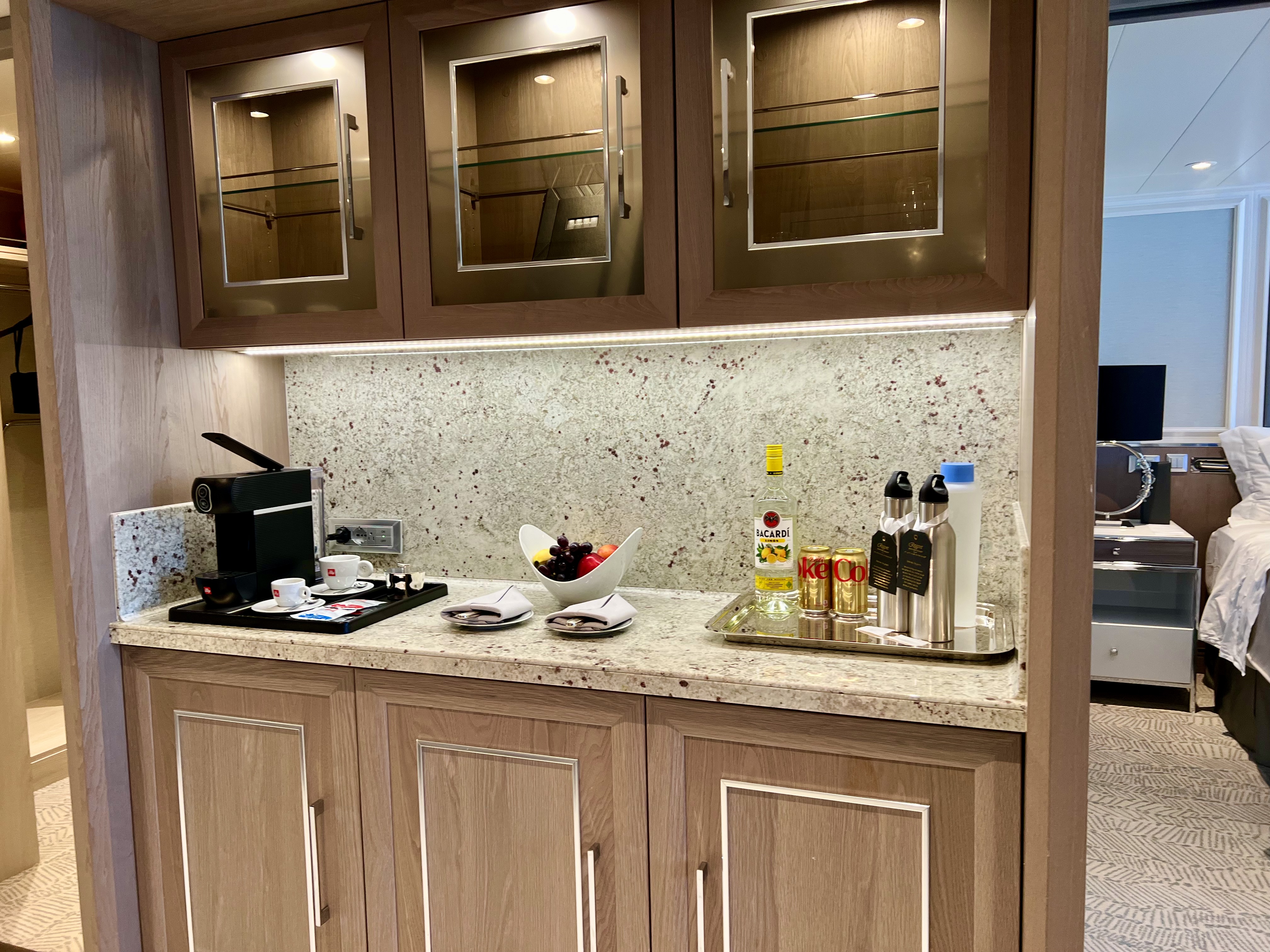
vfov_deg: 53.1
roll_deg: +1.2
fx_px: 954
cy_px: 476
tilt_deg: -6.4
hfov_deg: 67.3
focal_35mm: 26
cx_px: 635
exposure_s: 1/60
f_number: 1.5
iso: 80
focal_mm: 5.7
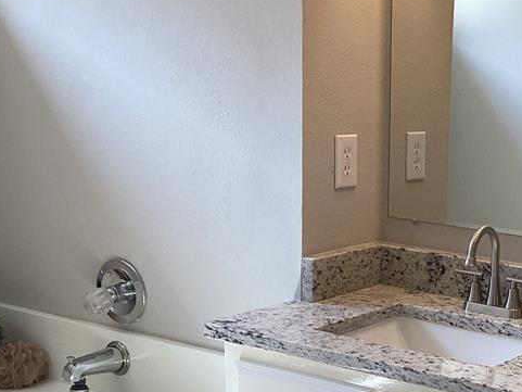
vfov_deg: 22.0
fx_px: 996
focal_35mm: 66
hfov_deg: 27.6
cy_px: 314
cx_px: 526
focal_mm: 3.3
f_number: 2.4
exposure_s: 1/120
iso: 50
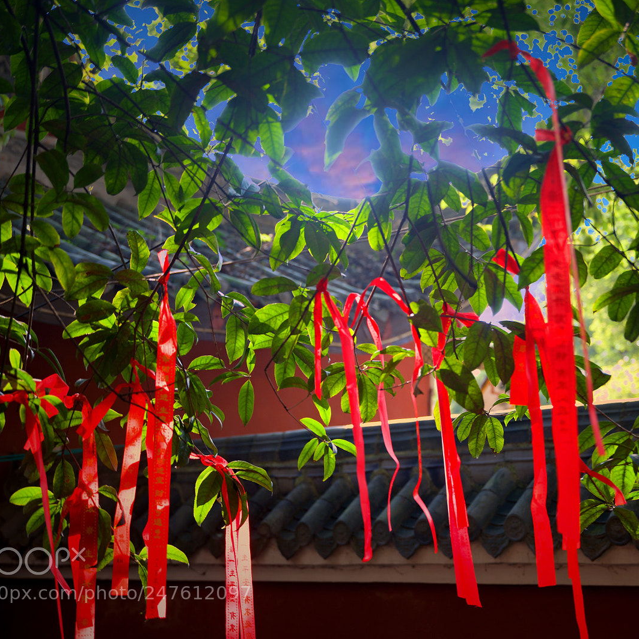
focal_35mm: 64
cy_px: 319
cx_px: 417
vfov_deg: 26.9
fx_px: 1337
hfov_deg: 26.8
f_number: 2.8
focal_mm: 50
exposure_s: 1/60
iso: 63
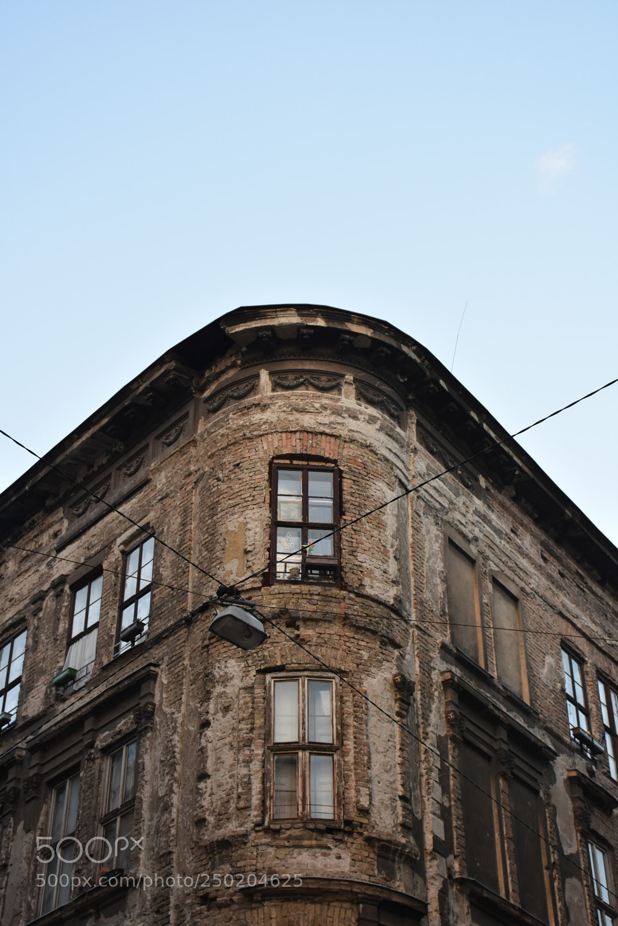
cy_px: 463
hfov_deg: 23.8
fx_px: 1467
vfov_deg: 35.1
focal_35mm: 57
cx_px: 309
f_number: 8
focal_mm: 38
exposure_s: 1/250
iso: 800
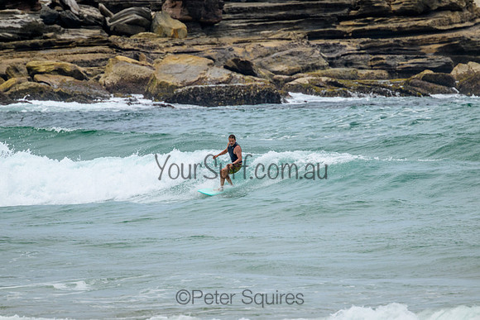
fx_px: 10669
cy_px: 160
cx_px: 240
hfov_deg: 2.6
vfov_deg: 1.7
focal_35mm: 800
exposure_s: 1/2000
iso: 1000
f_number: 11
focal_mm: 800
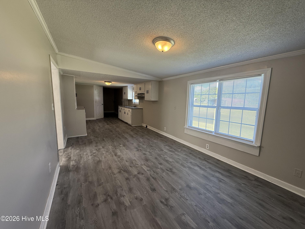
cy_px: 114
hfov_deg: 102.1
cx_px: 152
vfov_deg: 85.7
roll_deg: -1.3
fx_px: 123
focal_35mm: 14
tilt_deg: -6.8
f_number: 2.2
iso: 100
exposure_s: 1/100
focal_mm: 2.22
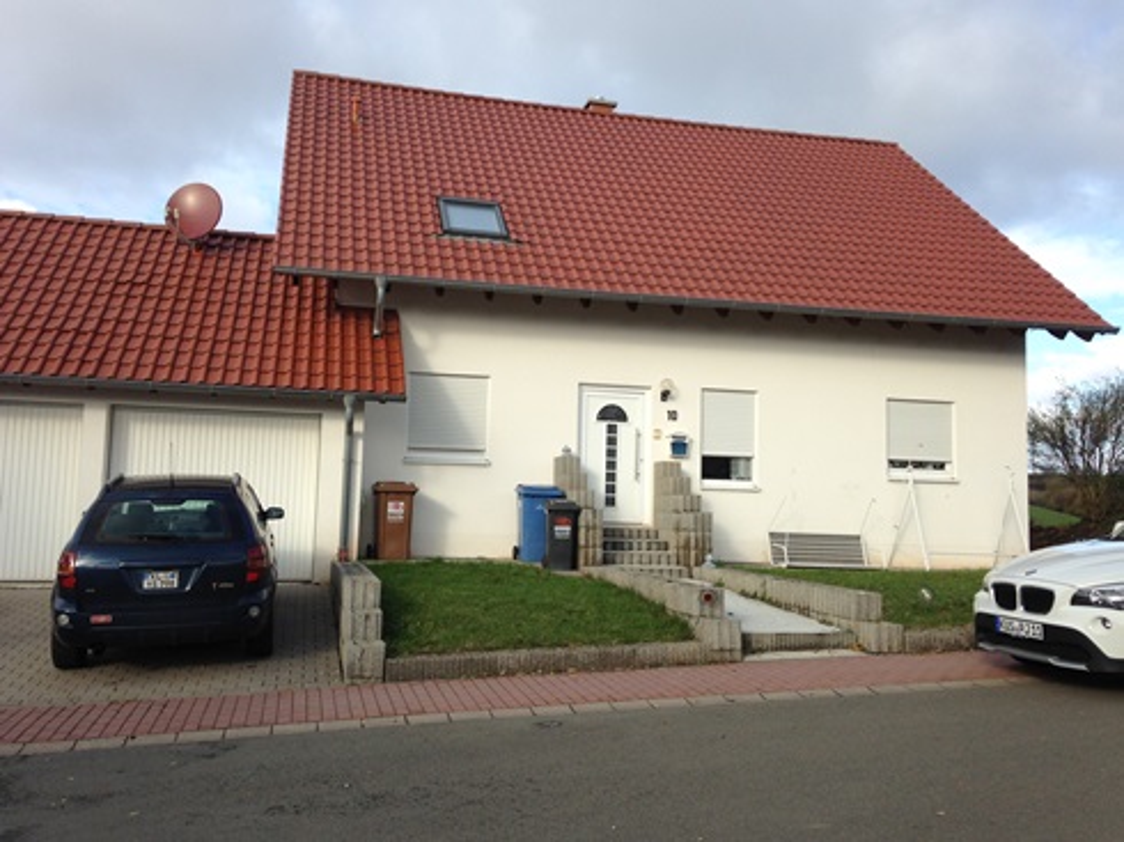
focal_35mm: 33
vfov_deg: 42.9
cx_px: 562
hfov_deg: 55.4
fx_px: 1071
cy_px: 421
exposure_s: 1/723
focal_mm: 4.12
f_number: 2.4
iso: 50
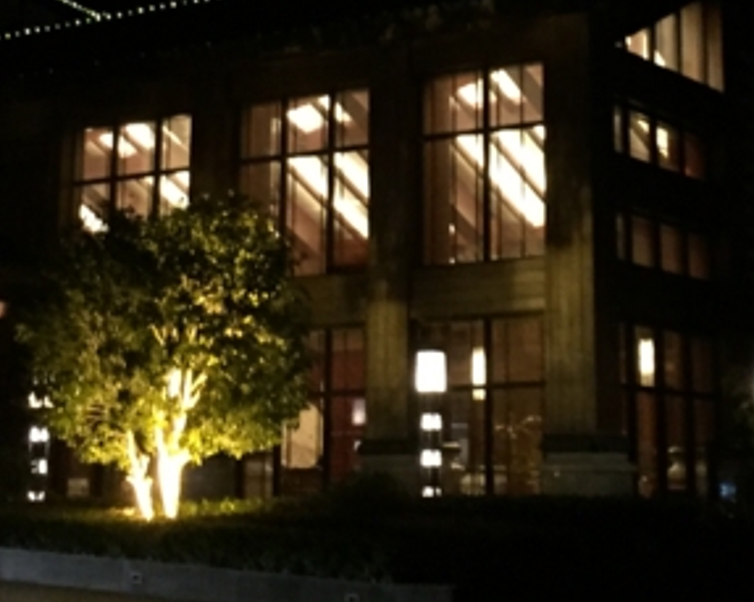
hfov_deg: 24.1
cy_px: 50
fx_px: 1761
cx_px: 457
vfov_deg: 19.0
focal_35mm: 79
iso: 250
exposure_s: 1/17
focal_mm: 4.15
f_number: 2.2
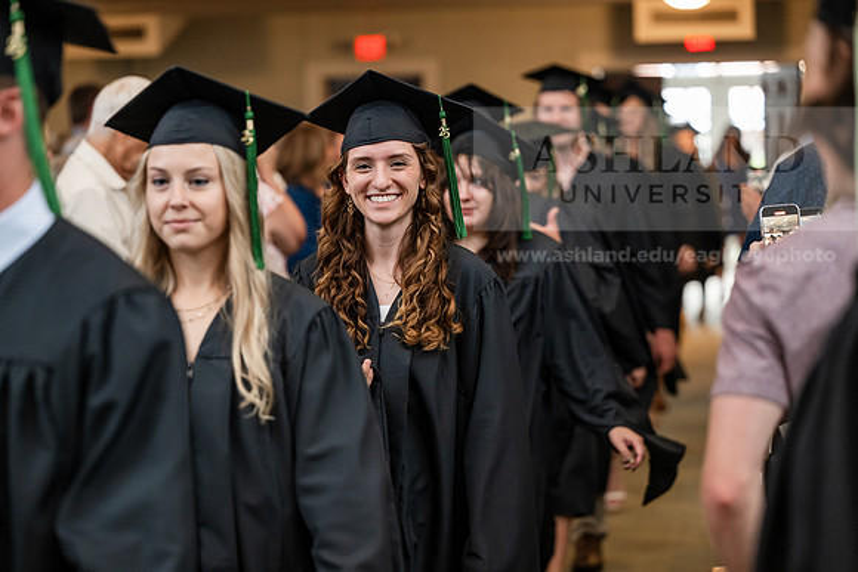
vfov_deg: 13.4
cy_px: 286
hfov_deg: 20.0
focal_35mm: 102
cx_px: 429
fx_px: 2431
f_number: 3.2
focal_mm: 102
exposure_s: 1/200
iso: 1250
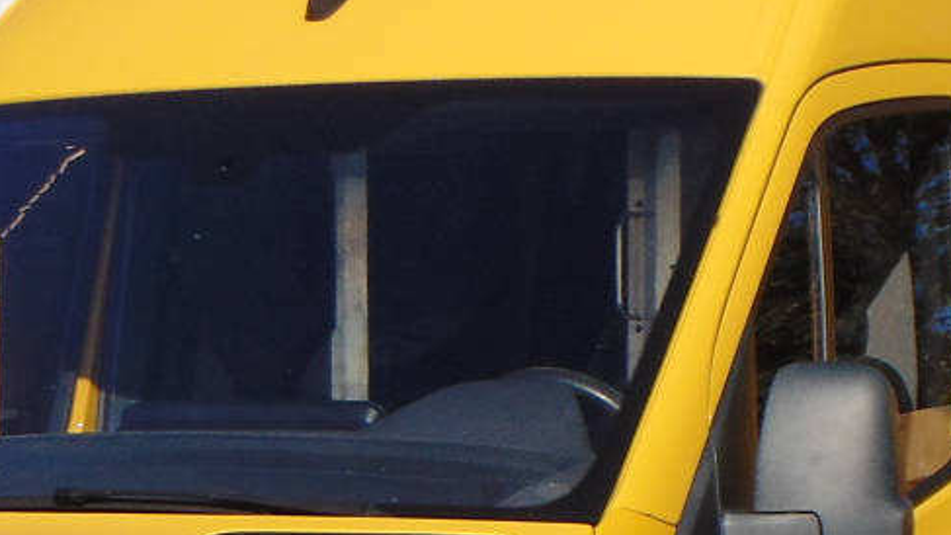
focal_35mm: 179
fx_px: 4514
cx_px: 525
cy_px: 635
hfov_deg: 12.0
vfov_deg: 6.7
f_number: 9
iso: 80
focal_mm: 9
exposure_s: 1/320
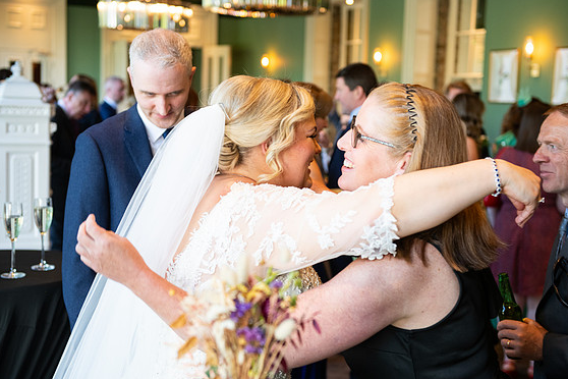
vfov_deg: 26.0
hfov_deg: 38.2
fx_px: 820
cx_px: 291
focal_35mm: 52
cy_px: 187
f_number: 3.5
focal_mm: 50
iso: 800
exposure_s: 1/160
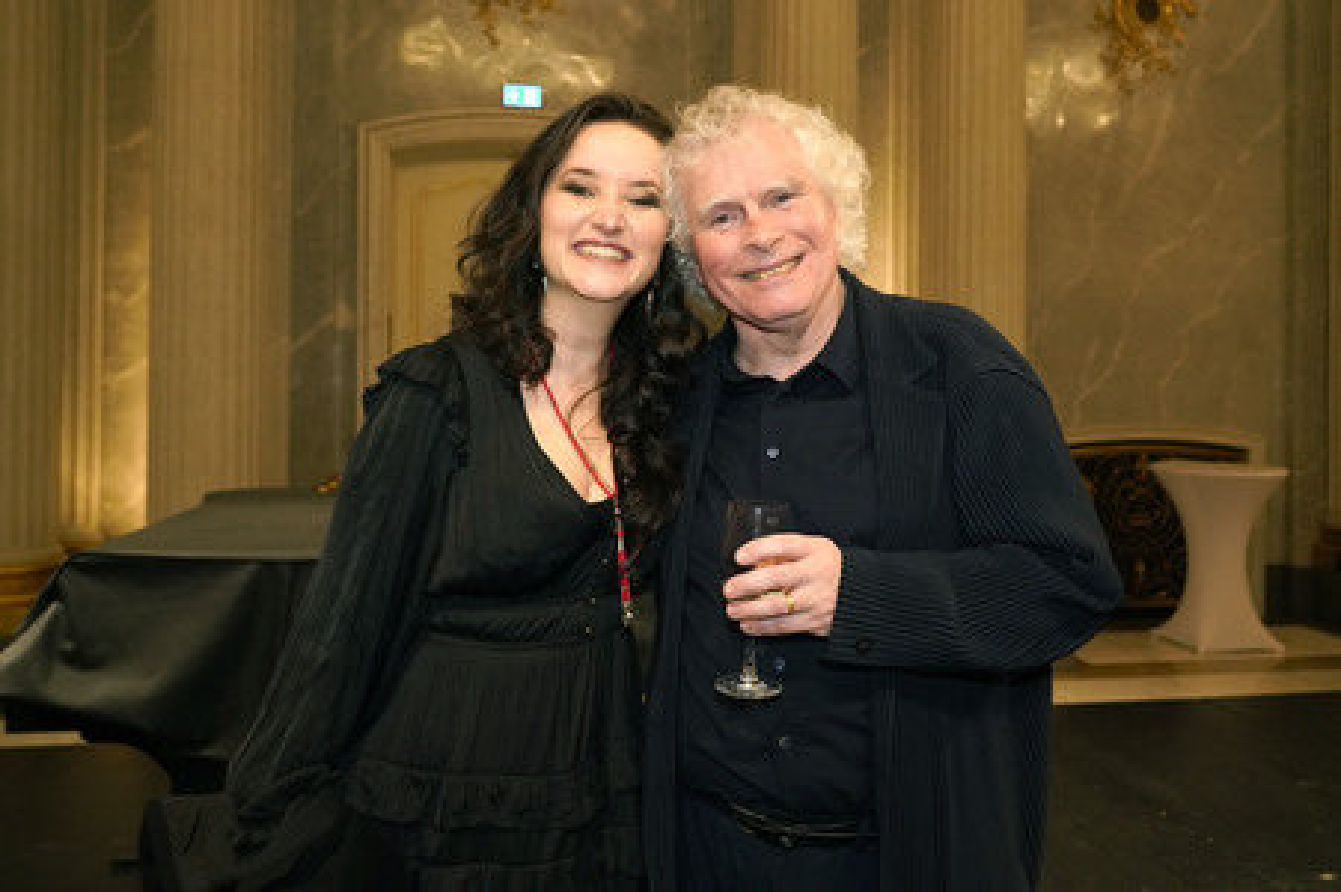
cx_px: 670
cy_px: 446
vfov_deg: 46.3
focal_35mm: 28
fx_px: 1042
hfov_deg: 65.5
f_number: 5.6
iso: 3200
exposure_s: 1/100
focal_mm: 28
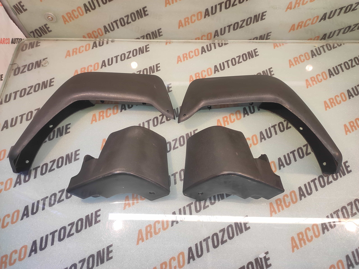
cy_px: 134
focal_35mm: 17
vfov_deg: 74.7
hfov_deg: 91.1
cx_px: 180
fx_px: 176
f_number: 1.79
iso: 183
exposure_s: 1/33
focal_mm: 4.74
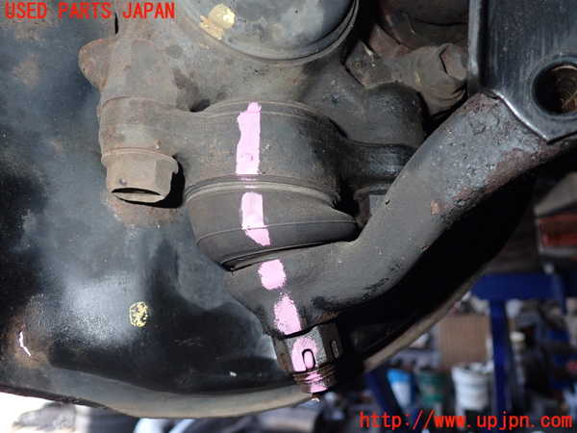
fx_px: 500
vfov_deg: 46.8
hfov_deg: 60.0
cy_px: 216
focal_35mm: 30
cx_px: 288
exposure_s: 1/125
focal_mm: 5.4
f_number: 6.3
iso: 400
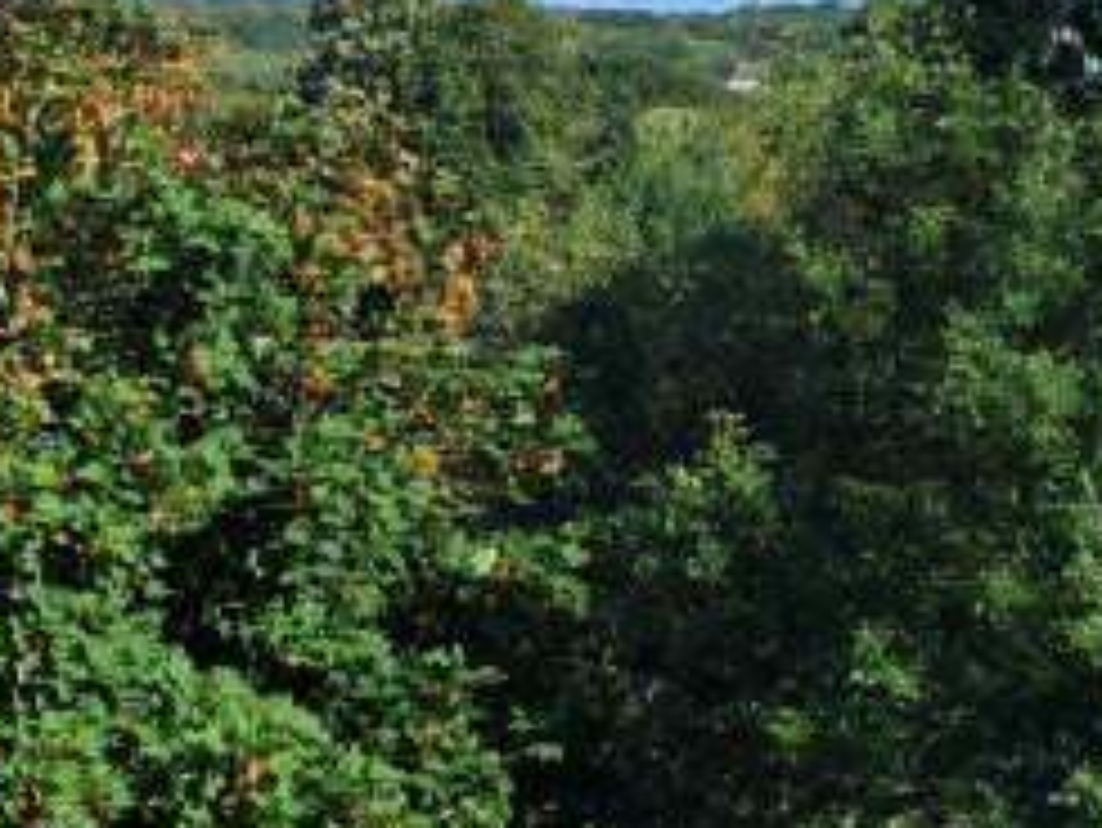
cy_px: 126
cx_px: -571
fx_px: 3599
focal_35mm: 113
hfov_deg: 15.9
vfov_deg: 13.0
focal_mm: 4
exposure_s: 1/508
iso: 50
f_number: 1.8
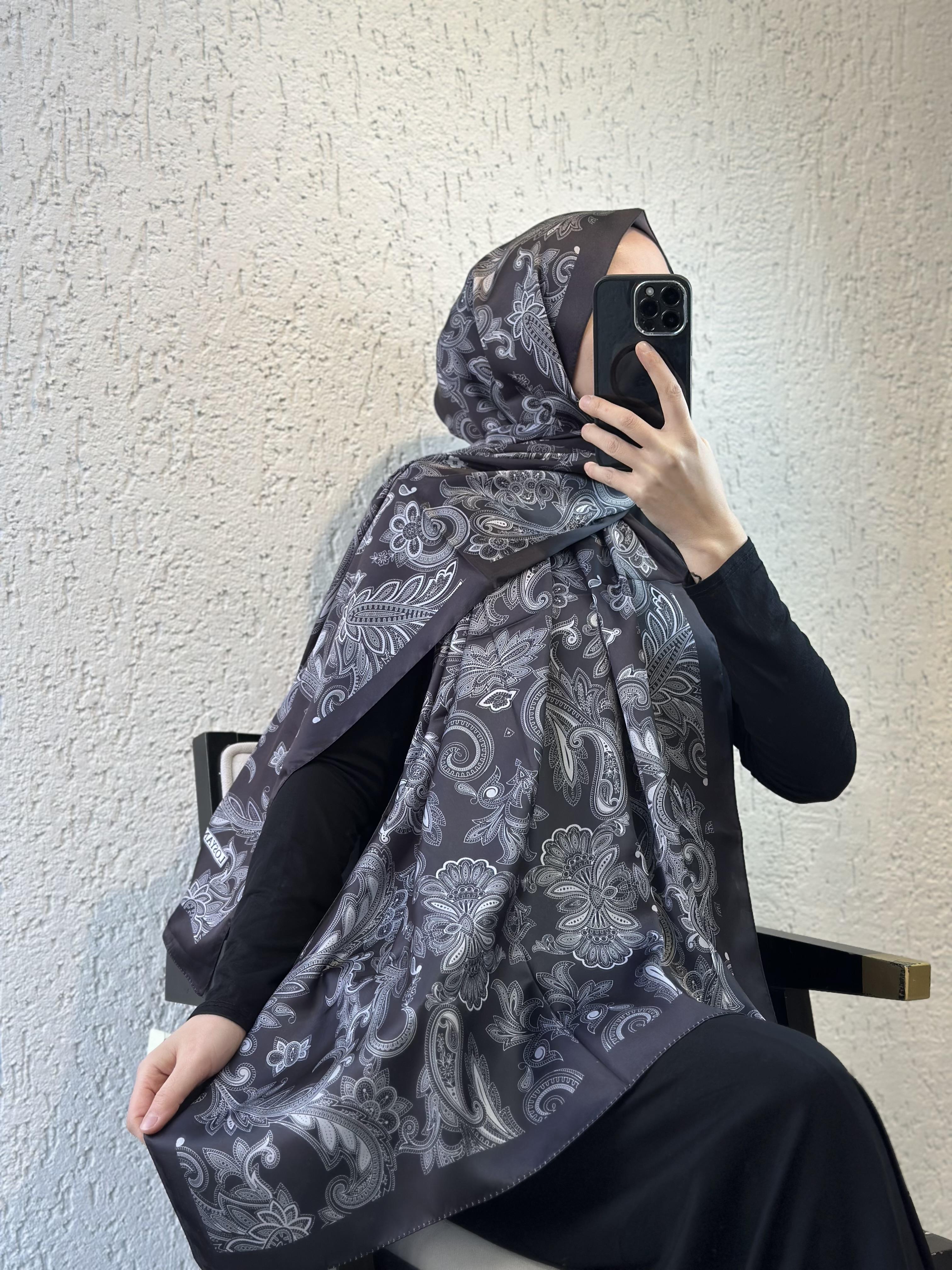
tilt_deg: -19.7
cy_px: 635
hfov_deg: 30.3
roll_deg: -1.3
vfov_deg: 39.7
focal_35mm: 48
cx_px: 476
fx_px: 1760
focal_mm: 6.86
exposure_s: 1/390
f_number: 1.78
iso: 80
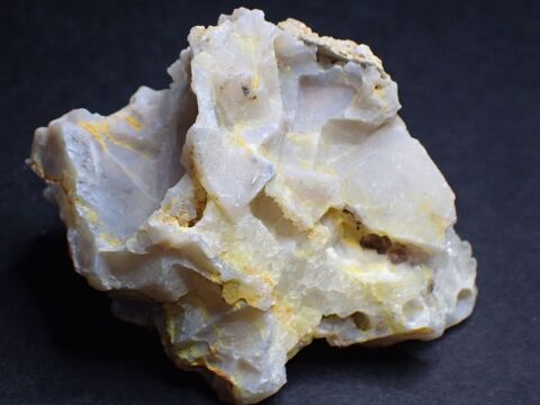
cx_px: 270
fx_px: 1560
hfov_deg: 19.6
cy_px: 202
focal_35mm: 100
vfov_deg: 14.8
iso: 800
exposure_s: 1/200
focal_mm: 18
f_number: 4.9
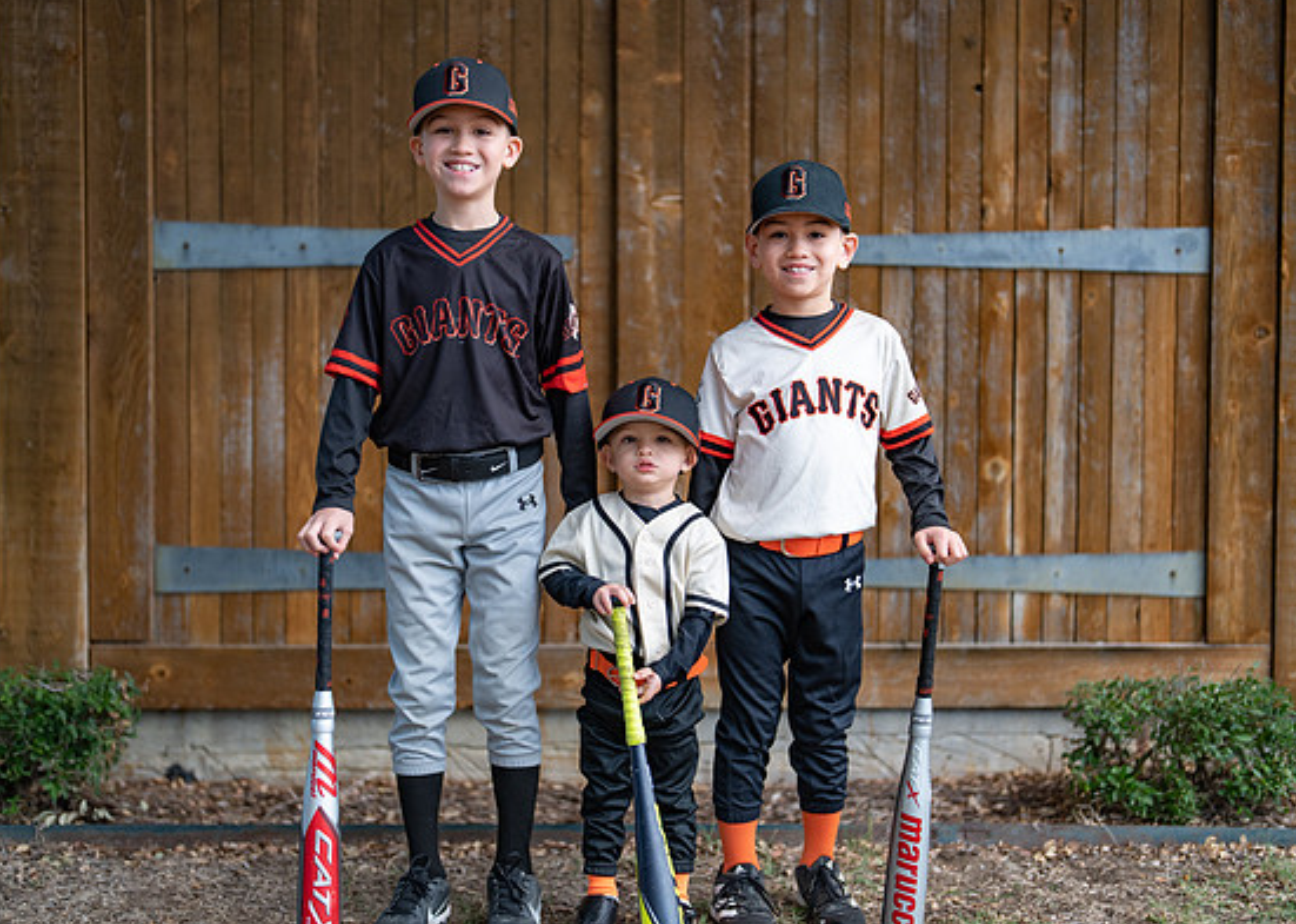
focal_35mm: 56
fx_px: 2060
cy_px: 467
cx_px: 638
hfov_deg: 34.9
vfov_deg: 25.3
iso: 100
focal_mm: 50
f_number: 1.2
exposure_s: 1/320
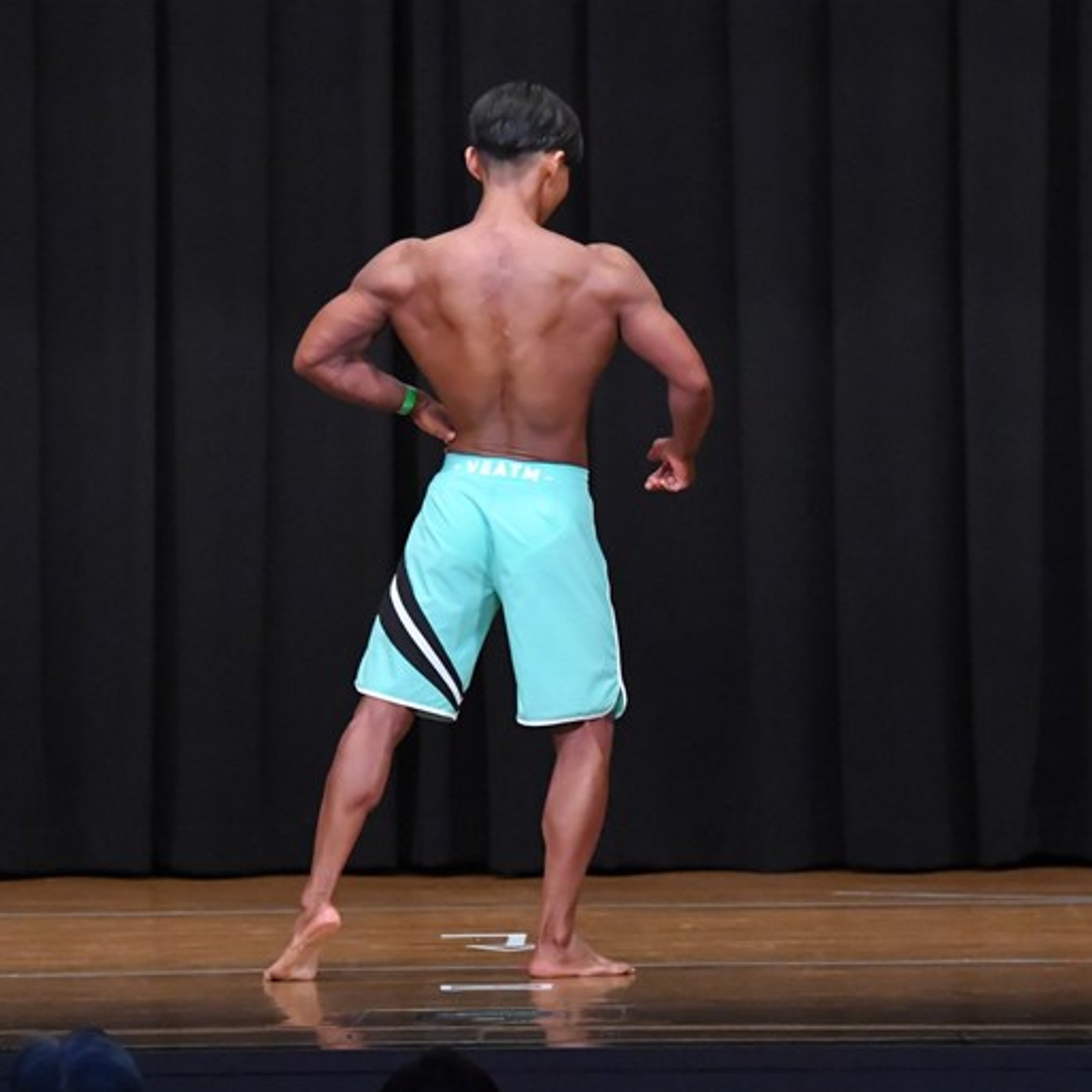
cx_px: 471
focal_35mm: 289
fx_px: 10315
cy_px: 547
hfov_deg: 6.1
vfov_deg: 6.1
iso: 8000
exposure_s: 1/400
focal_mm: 150
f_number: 5.6
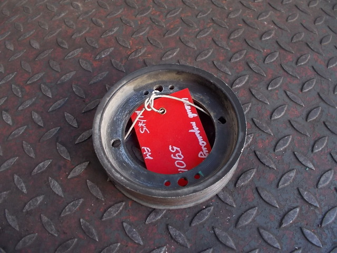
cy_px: 126
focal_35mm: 29
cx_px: 168
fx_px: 282
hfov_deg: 61.7
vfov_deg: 48.2
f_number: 3.3
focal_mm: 4.1
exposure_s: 1/25
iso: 160
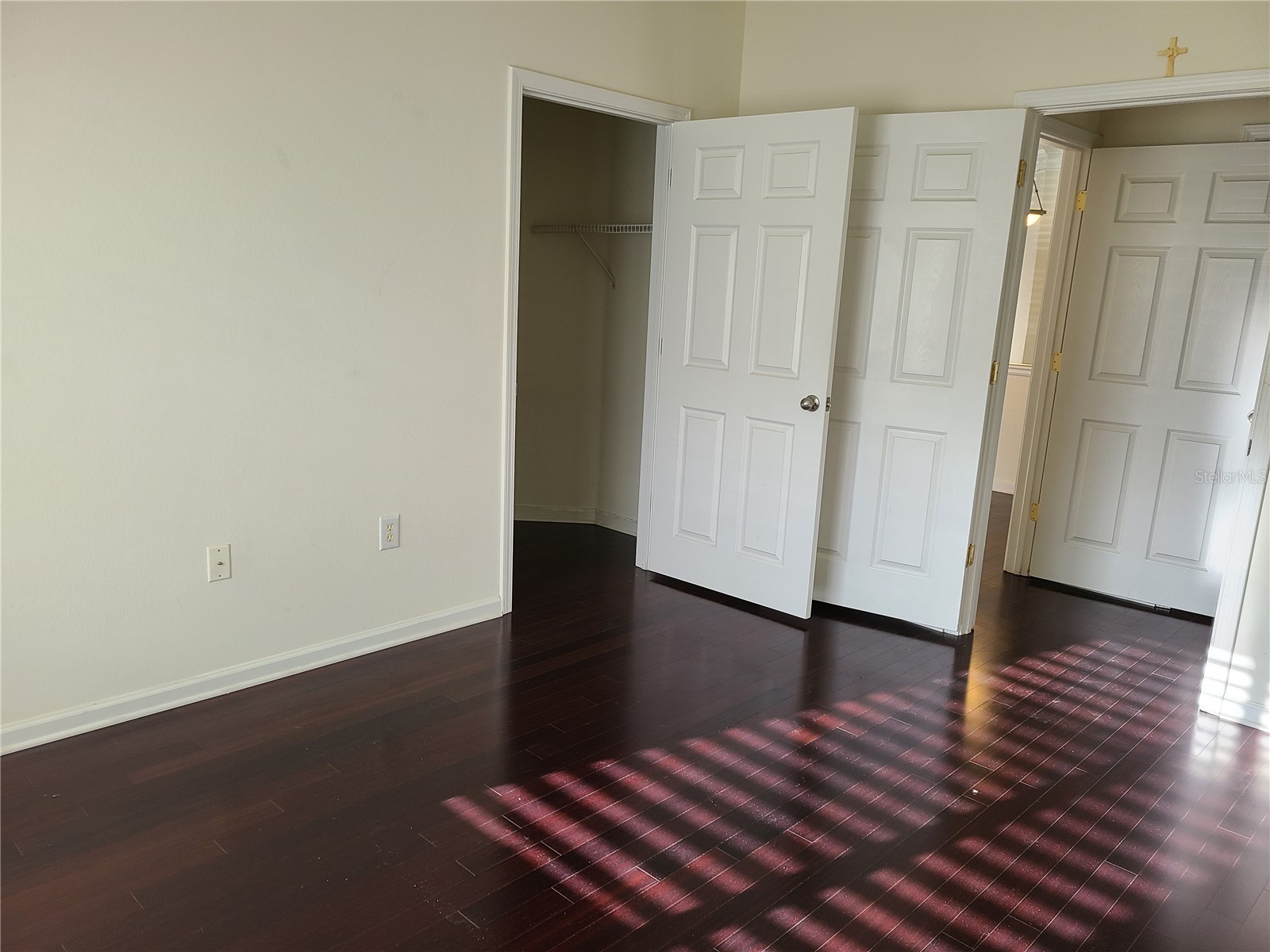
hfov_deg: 67.3
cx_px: 635
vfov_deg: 53.1
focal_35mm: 26
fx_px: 954
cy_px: 476
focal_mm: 5.4
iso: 64
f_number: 1.8
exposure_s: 1/60
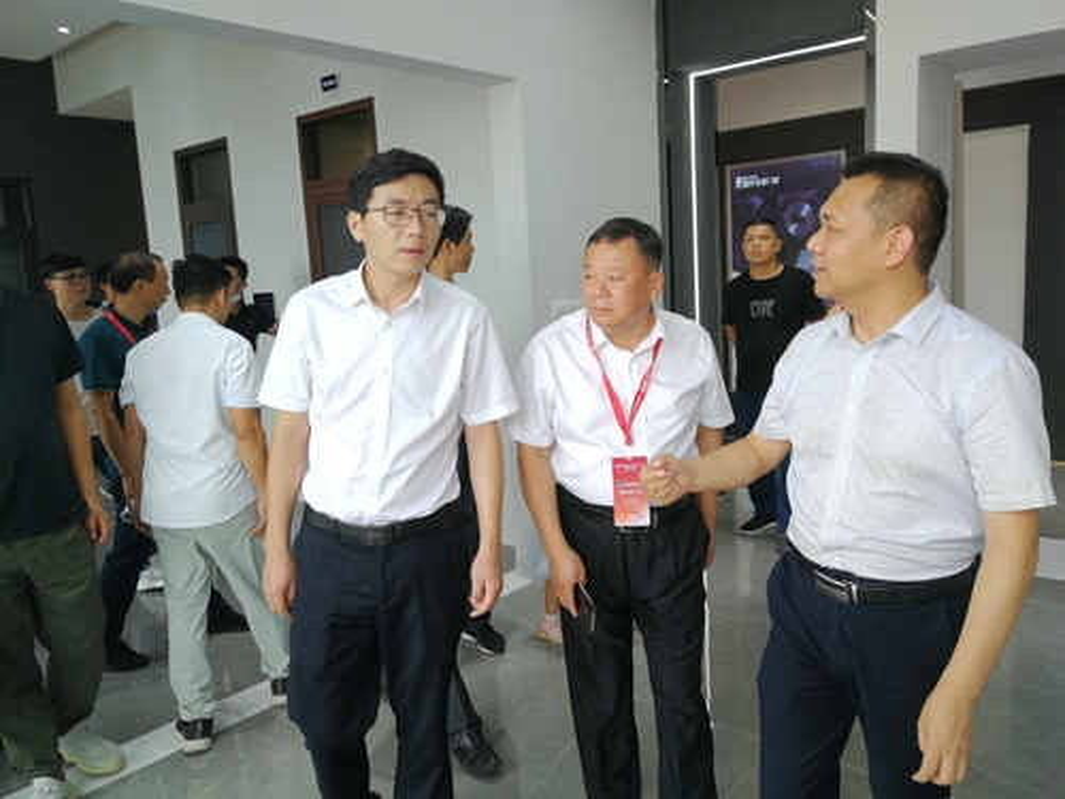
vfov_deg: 51.4
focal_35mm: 27
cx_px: 532
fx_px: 831
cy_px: 400
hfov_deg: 65.3
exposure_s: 1/100
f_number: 2.2
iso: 64
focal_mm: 3.95
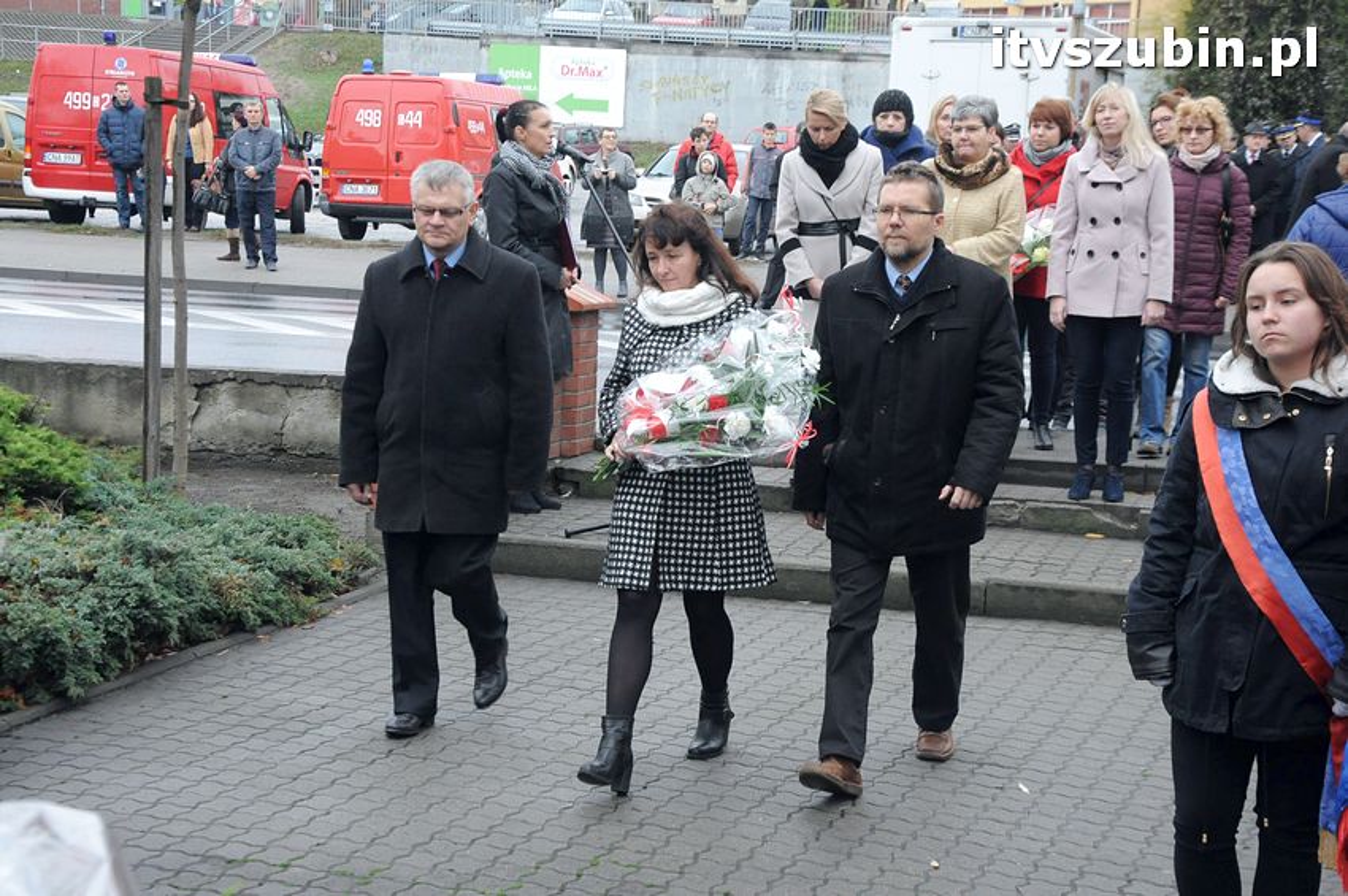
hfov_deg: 33.4
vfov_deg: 22.6
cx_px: 674
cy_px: 448
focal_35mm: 60
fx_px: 2244
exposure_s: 1/250
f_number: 8
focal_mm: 40
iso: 1600
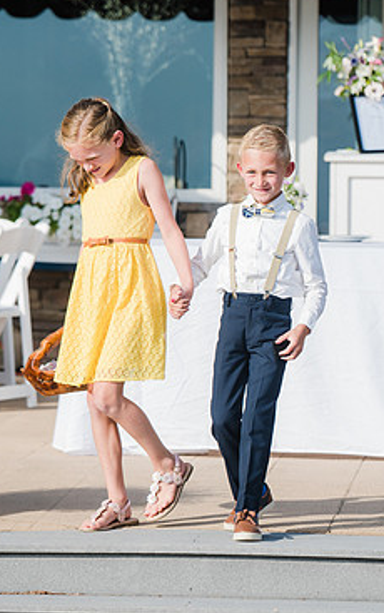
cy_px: 324
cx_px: 199
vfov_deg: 7.5
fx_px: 4696
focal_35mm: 281
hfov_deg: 4.7
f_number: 4
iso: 200
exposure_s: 1/1000
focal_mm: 150
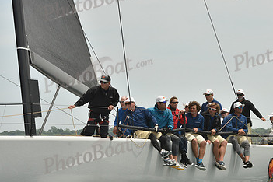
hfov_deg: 12.7
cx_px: 194
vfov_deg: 8.5
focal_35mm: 162
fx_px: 1228
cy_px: 102
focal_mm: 98
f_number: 11
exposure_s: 1/1000
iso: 400
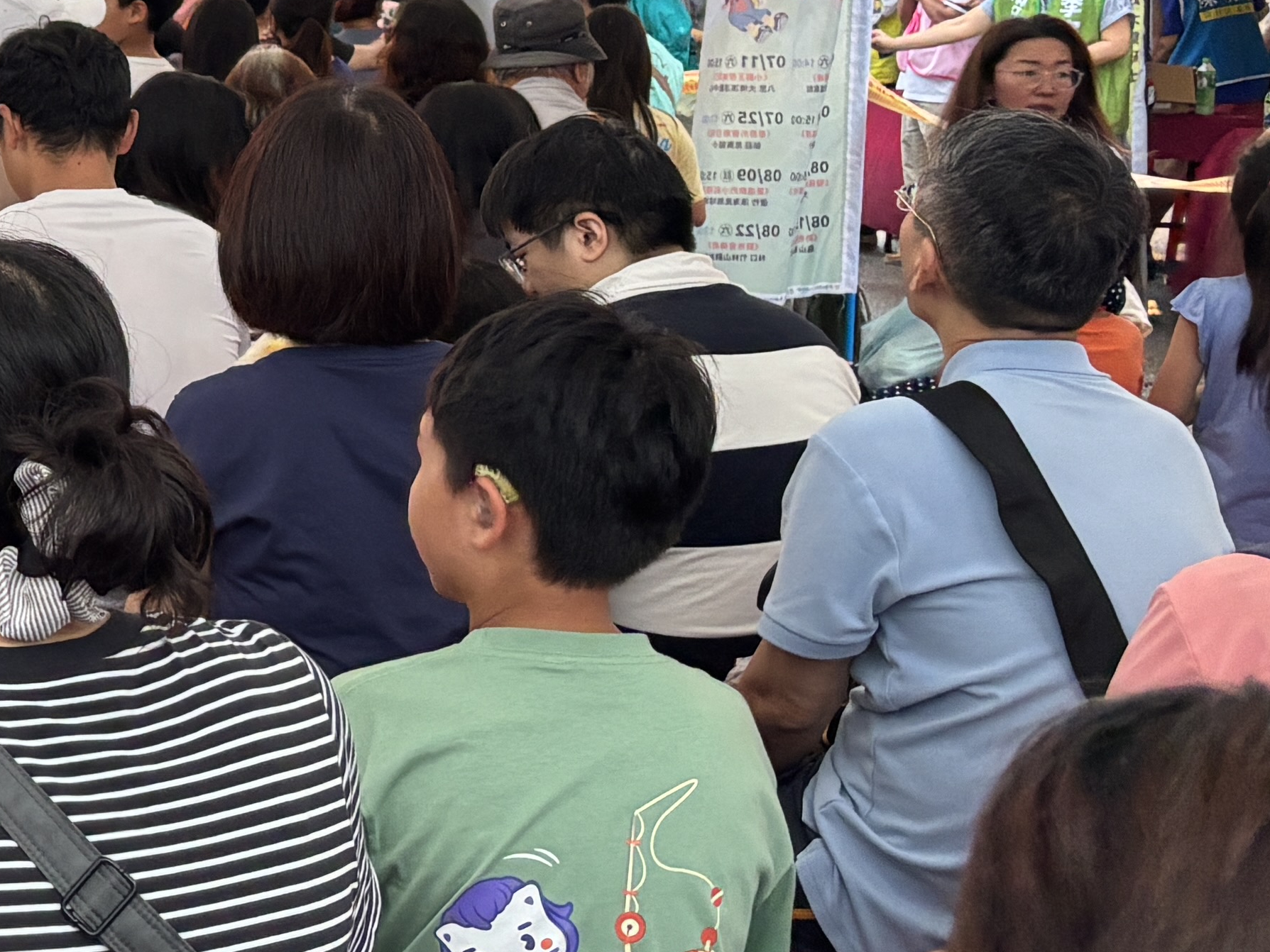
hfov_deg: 20.6
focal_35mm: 83
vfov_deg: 17.5
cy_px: 93
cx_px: -556
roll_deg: -1.7
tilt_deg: -4.8
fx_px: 3045
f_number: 1.6
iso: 200
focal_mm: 5.96
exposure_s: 1/60
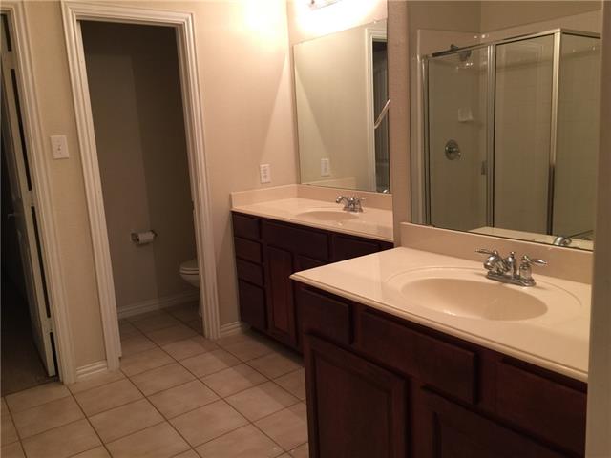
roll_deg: +0.8
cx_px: 306
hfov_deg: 61.7
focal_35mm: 29
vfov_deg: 48.2
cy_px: 229
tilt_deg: -10.6
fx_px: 512
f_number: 2.2
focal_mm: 4.15
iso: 40
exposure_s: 1/15
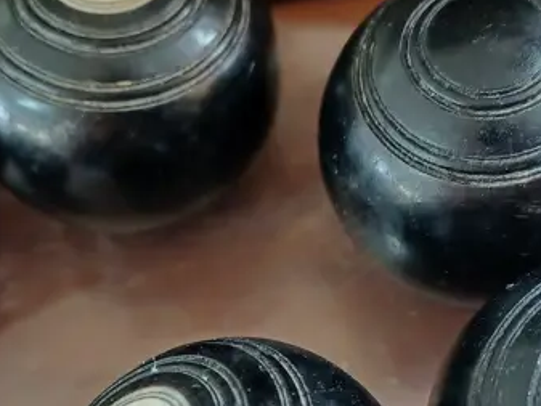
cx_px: 326
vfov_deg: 19.3
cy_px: 271
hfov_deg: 25.6
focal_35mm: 76
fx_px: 1188
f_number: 1.8
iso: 125
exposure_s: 1/49
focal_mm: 4.6
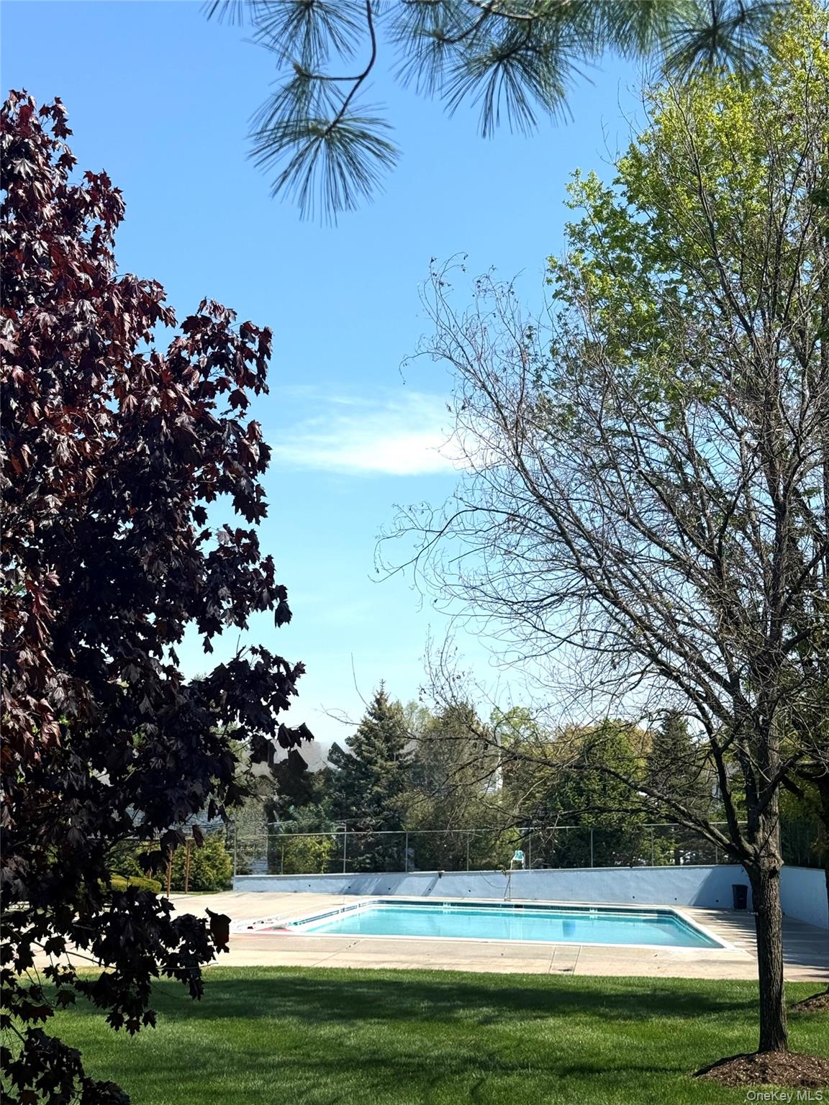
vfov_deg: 39.7
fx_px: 1533
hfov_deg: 30.3
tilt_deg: +11.2
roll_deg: -1.2
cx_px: 414
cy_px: 552
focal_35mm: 48
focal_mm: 6.76
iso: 80
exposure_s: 1/5587
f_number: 1.78
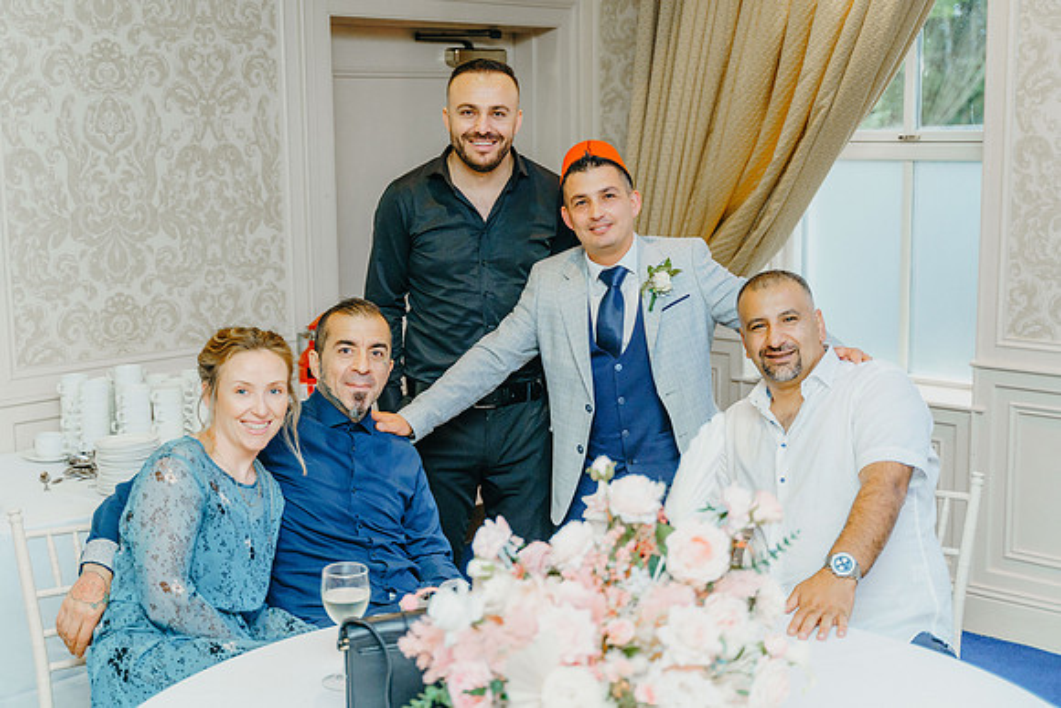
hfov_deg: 40.3
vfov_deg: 27.5
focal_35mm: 49
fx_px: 1444
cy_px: 354
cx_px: 530
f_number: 2.8
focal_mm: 49
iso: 2000
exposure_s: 1/200
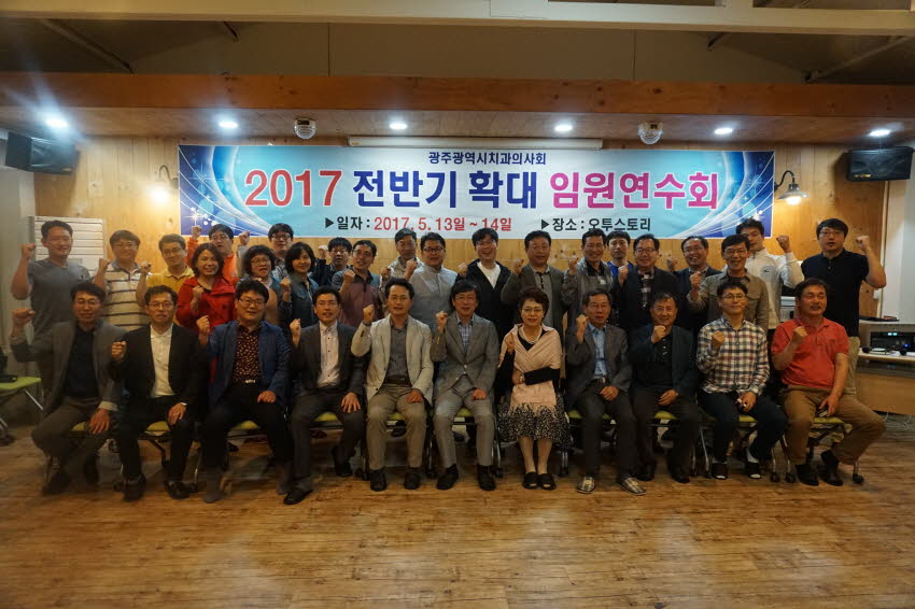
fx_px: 610
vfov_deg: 53.1
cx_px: 458
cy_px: 304
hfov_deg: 73.8
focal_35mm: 24
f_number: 3.5
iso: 2500
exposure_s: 1/160
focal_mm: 16
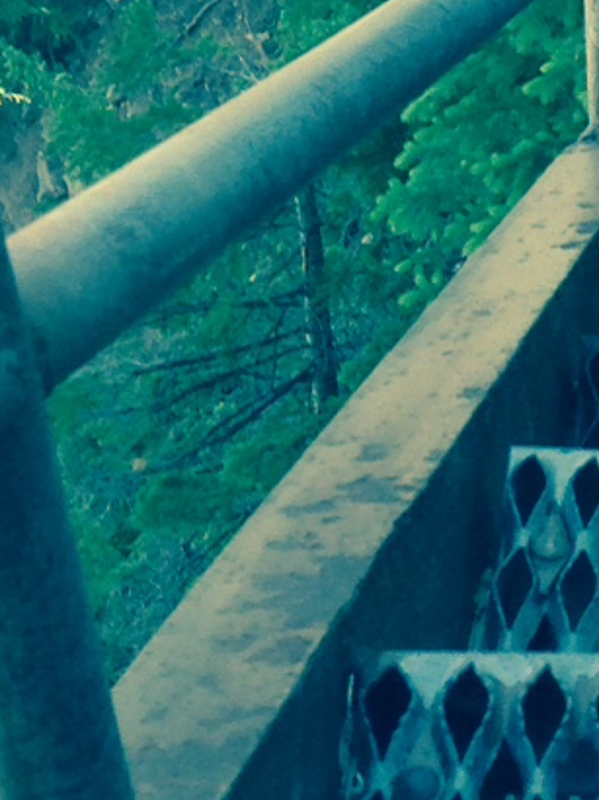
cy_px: 25
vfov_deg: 11.9
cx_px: 927
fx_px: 3811
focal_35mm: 165
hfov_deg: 8.8
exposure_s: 1/163
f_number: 2.4
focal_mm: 4.12
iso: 50
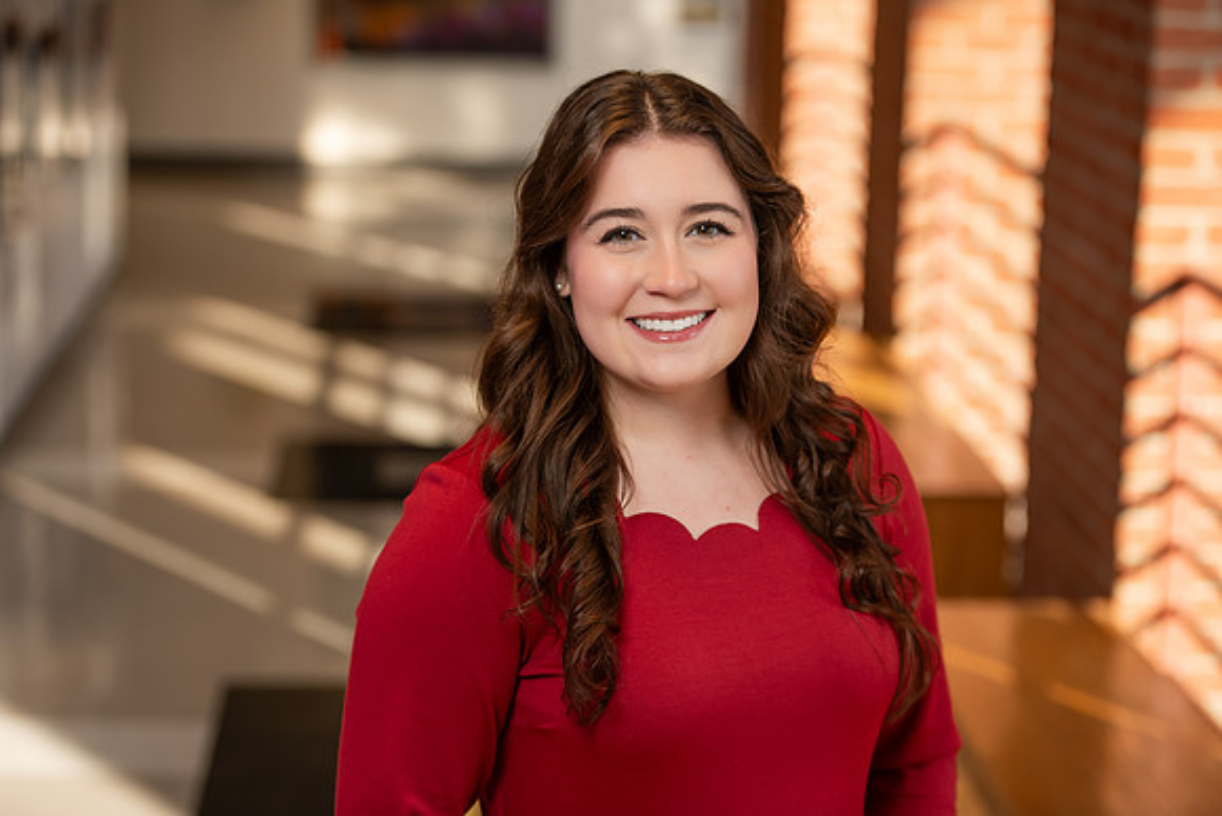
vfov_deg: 15.9
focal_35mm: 86
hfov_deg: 23.6
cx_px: 611
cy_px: 408
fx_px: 2920
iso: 250
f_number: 3.2
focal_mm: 86
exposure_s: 1/250
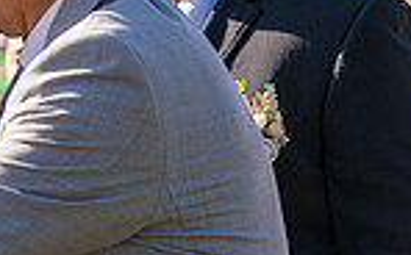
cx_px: -161
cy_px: 24
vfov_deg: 4.7
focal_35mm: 276
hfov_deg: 7.5
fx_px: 3087
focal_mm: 69
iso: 250
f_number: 4
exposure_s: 1/1250
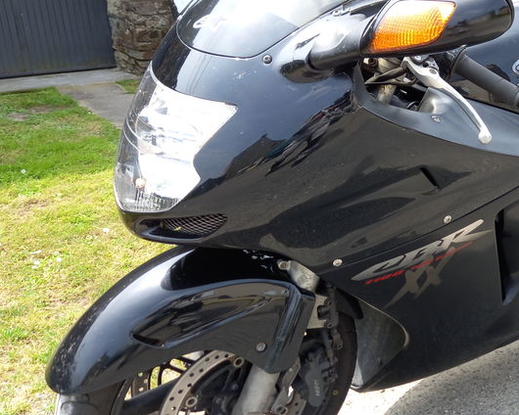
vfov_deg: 32.7
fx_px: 707
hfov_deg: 38.6
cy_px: 232
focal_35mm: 46
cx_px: 426
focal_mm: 4.6
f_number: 2
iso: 25
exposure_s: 1/158
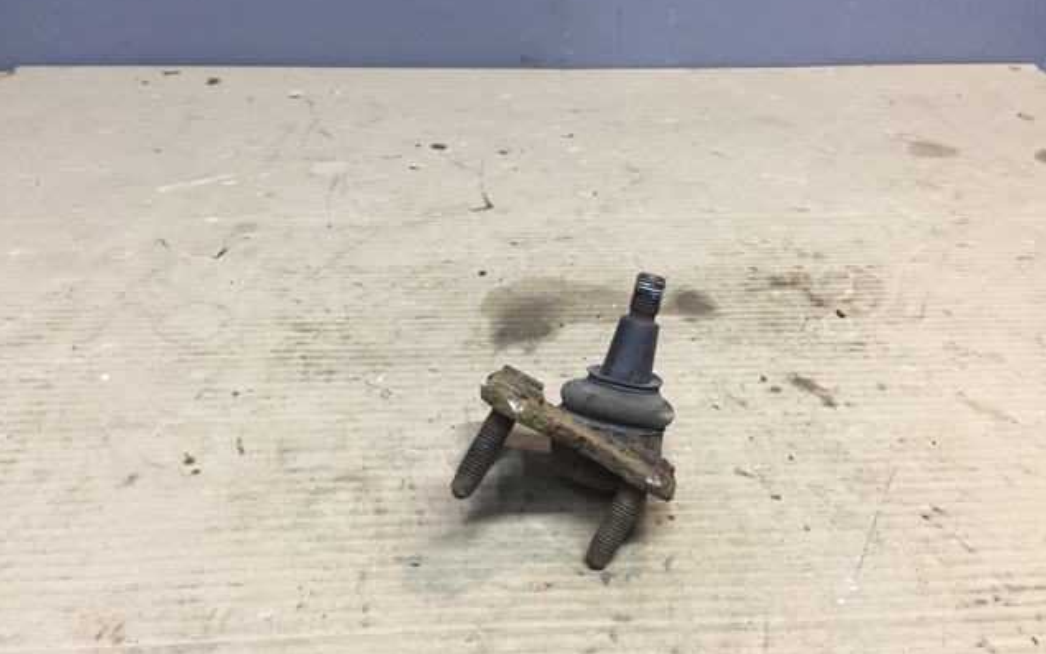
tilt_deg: -28.5
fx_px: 884
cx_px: 521
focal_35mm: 31
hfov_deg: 61.2
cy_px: 292
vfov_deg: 40.6
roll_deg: -2.8
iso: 80
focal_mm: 4.15
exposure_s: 1/33
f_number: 2.2
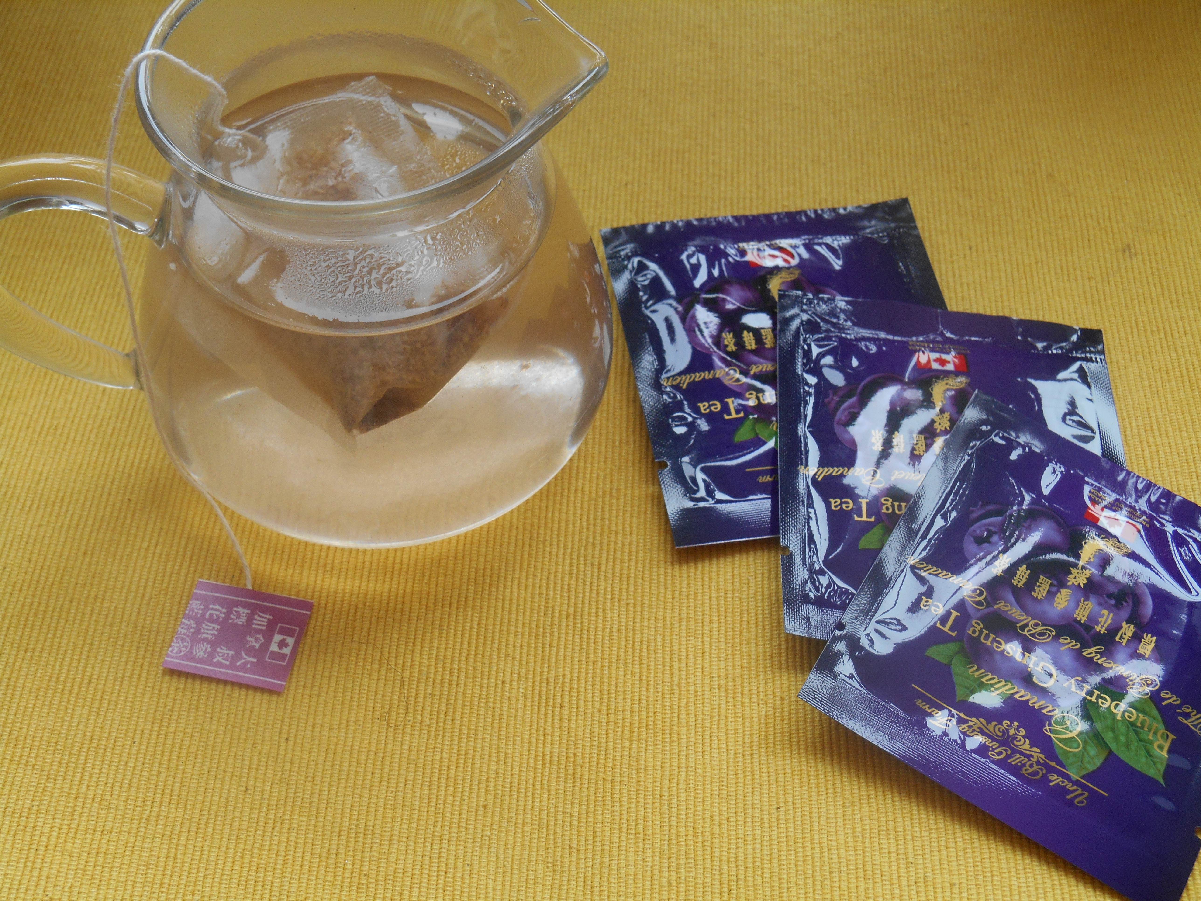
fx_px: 1596
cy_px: 450
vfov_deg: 31.5
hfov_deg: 41.2
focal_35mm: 46
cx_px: 600
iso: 110
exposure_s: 1/30
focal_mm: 8.3
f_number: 4
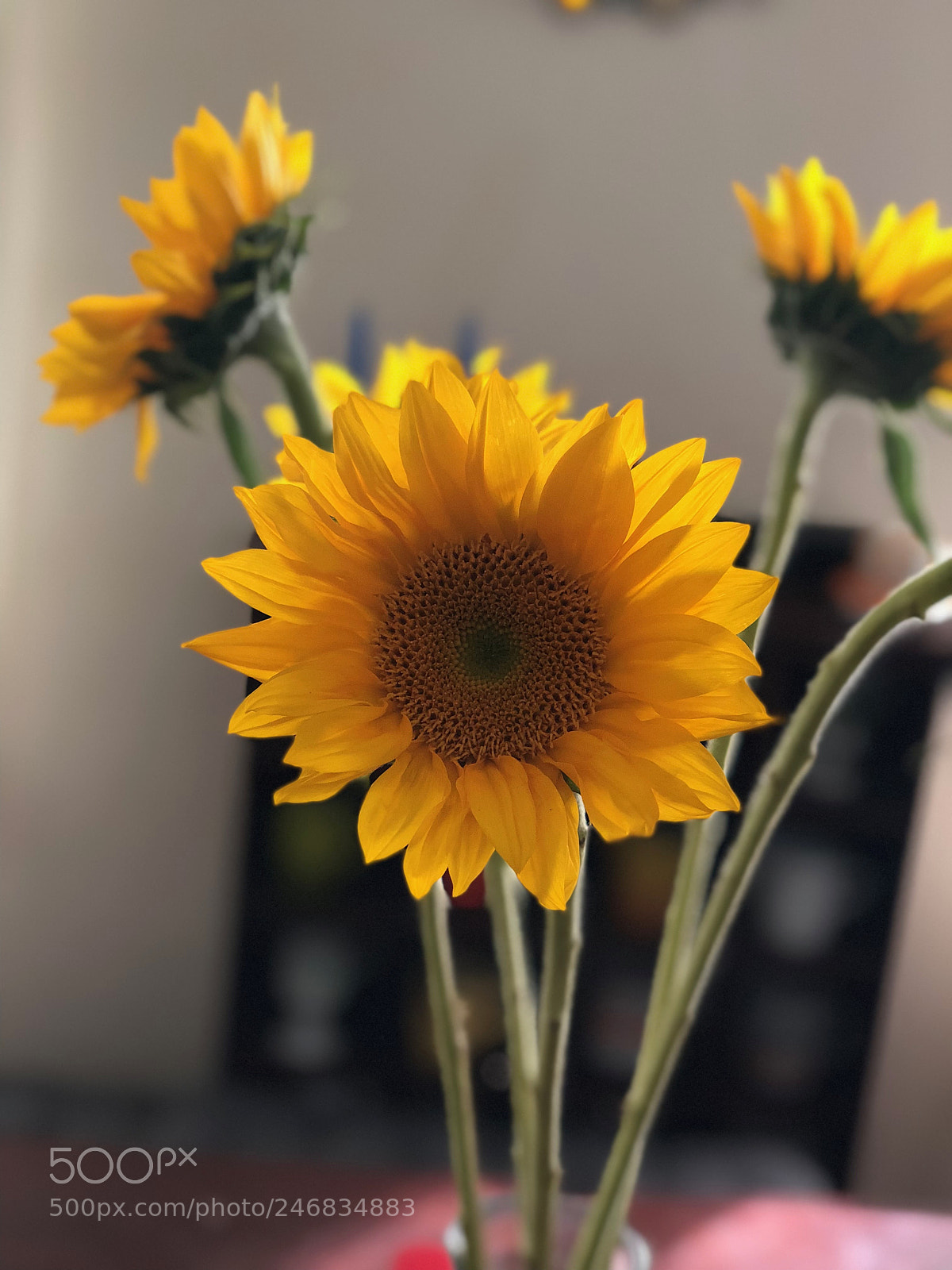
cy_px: 635
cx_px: 476
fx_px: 1907
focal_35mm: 52
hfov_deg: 28.0
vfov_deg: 36.8
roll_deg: -6.9
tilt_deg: -15.2
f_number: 2.4
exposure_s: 1/30
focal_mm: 6
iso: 125
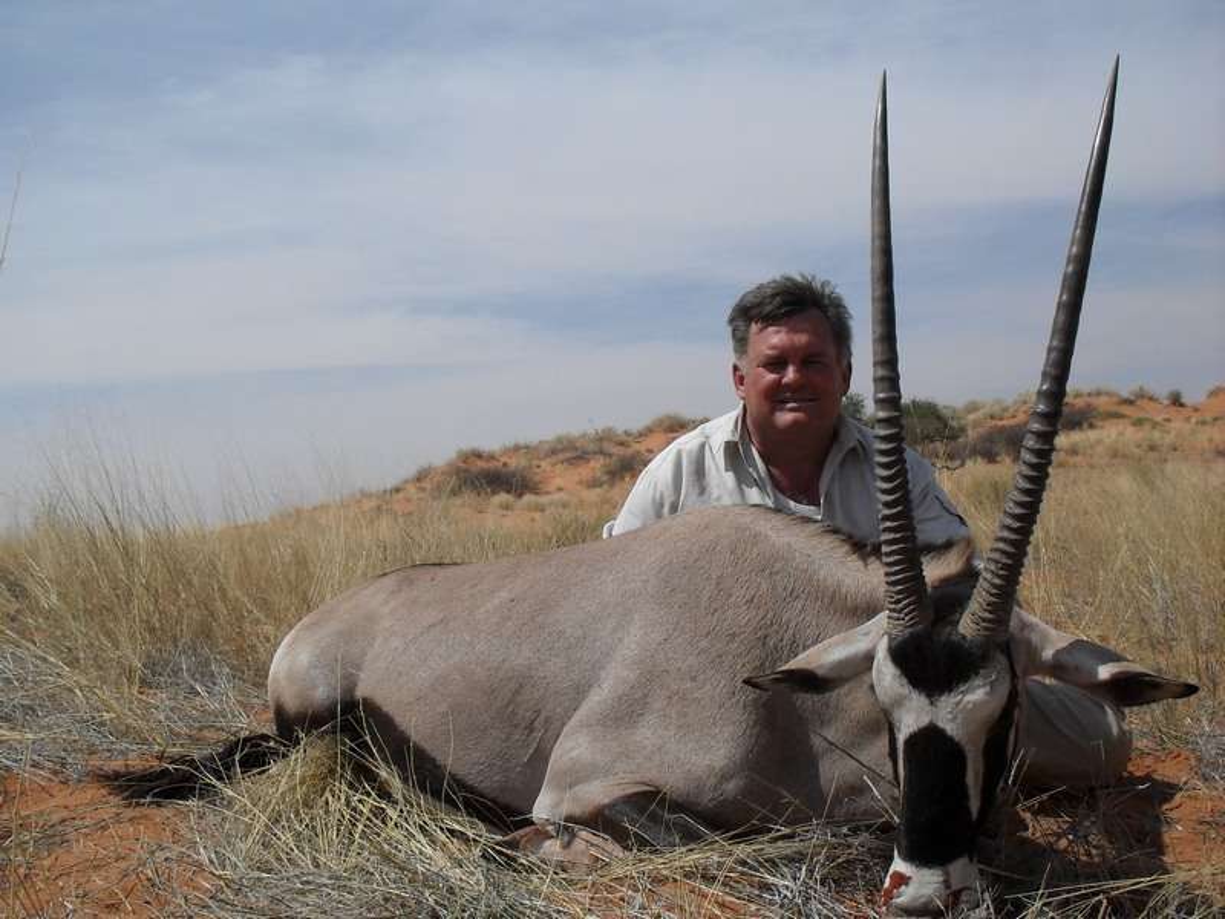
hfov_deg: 49.0
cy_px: 460
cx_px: 612
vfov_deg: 37.7
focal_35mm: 38
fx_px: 1345
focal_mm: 6.3
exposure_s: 1/350
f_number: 8.3
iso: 80
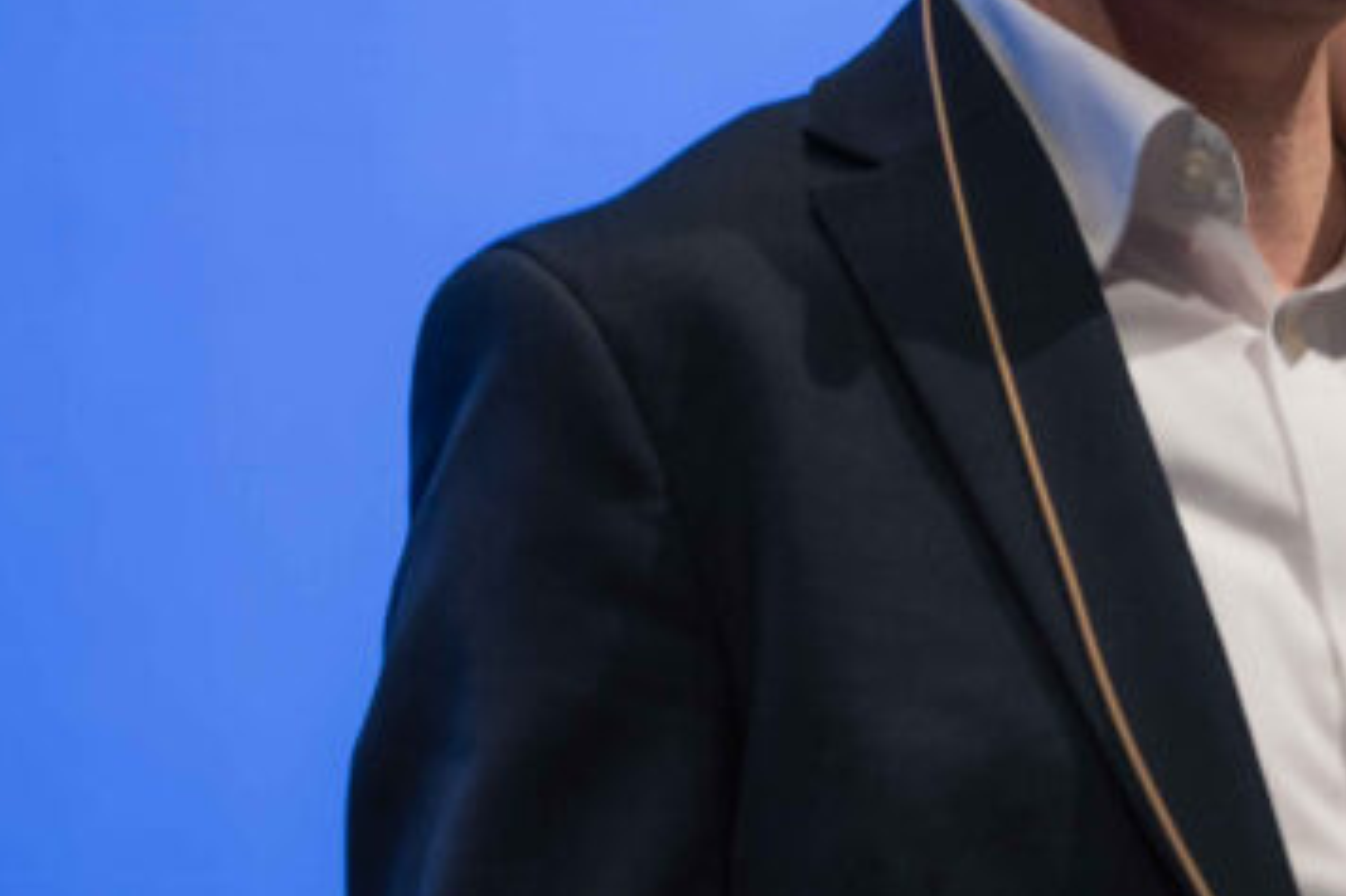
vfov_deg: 2.4
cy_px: 62
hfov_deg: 3.6
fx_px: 21525
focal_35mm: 576
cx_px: 1747
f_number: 2.8
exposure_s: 1/100
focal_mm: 200
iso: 400
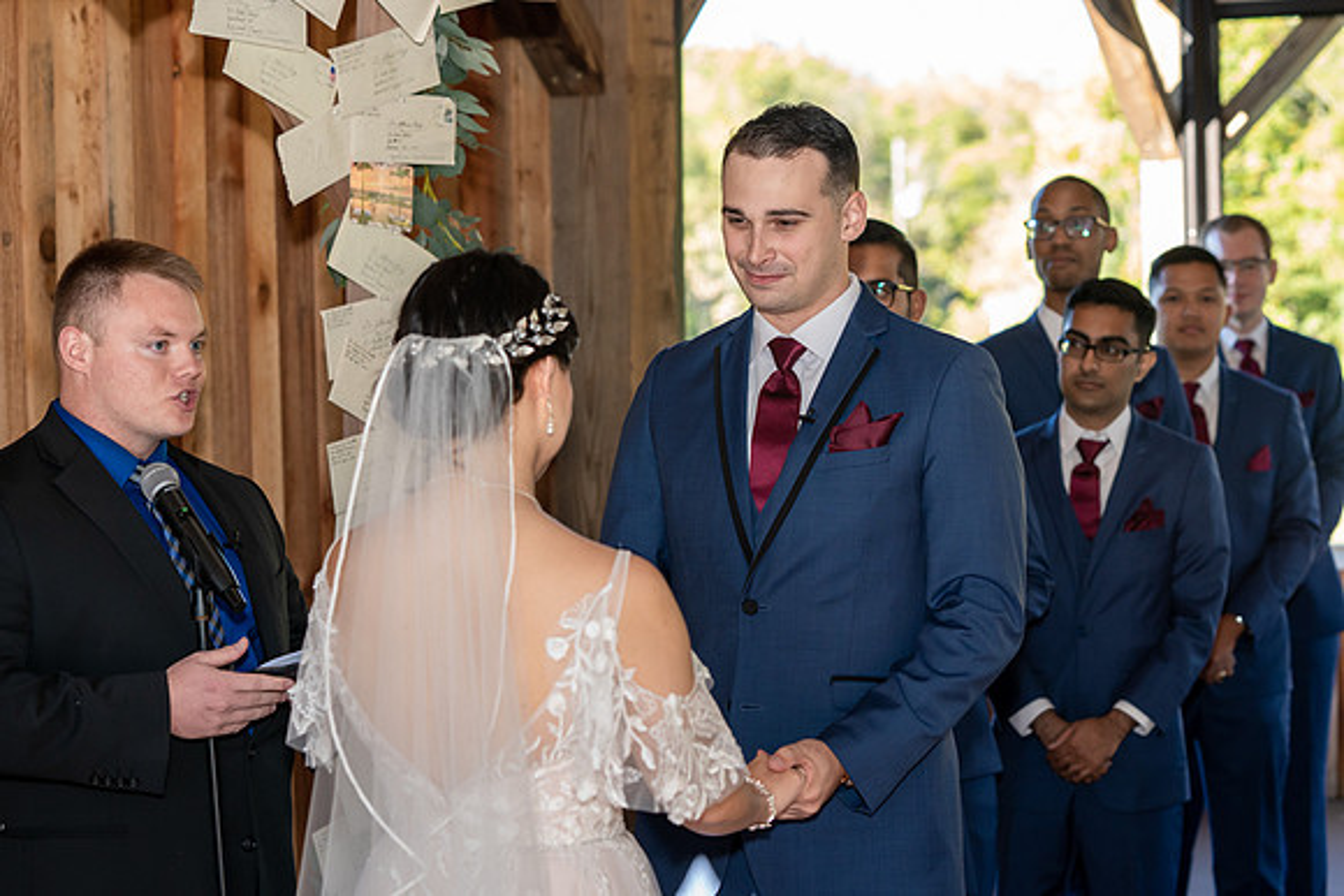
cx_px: 672
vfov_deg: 19.5
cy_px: 448
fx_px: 2614
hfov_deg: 28.8
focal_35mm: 70
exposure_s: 1/500
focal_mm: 70
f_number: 4
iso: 1250
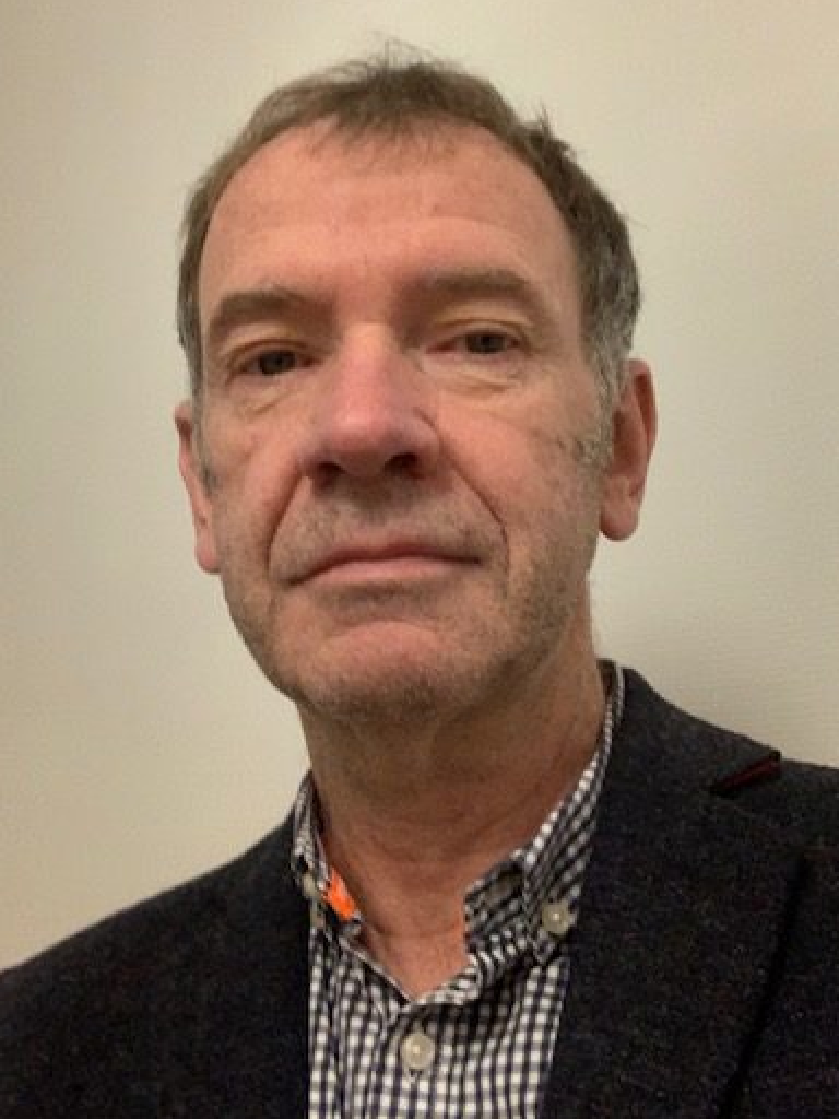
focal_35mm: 40
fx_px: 1293
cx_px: 402
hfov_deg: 36.0
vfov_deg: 46.5
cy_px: 441
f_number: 2.2
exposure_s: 1/25
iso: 320
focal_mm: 2.87
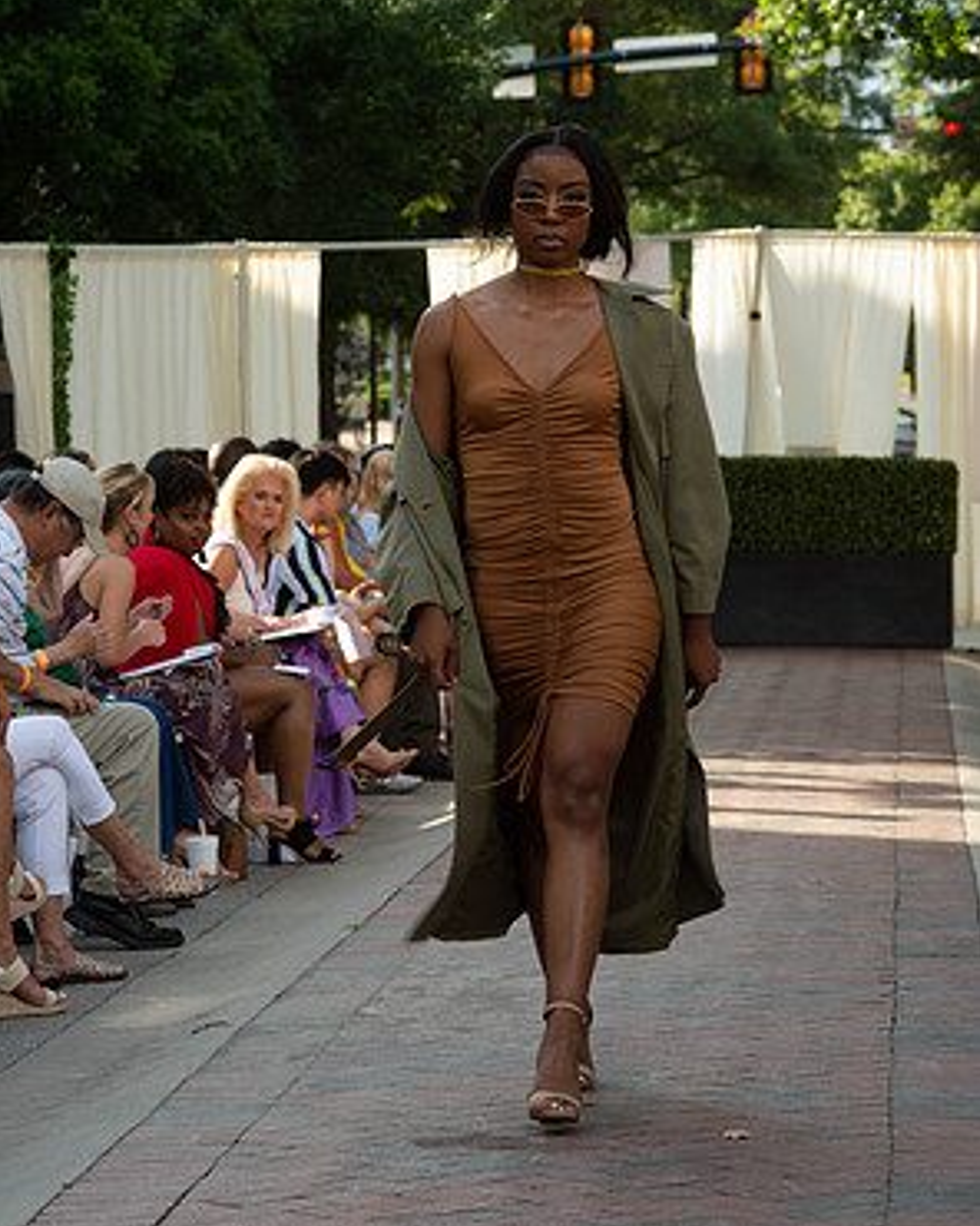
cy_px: 616
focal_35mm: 154
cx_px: 488
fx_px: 5583
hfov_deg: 10.0
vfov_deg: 12.5
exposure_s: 1/160
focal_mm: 135
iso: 400
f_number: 10
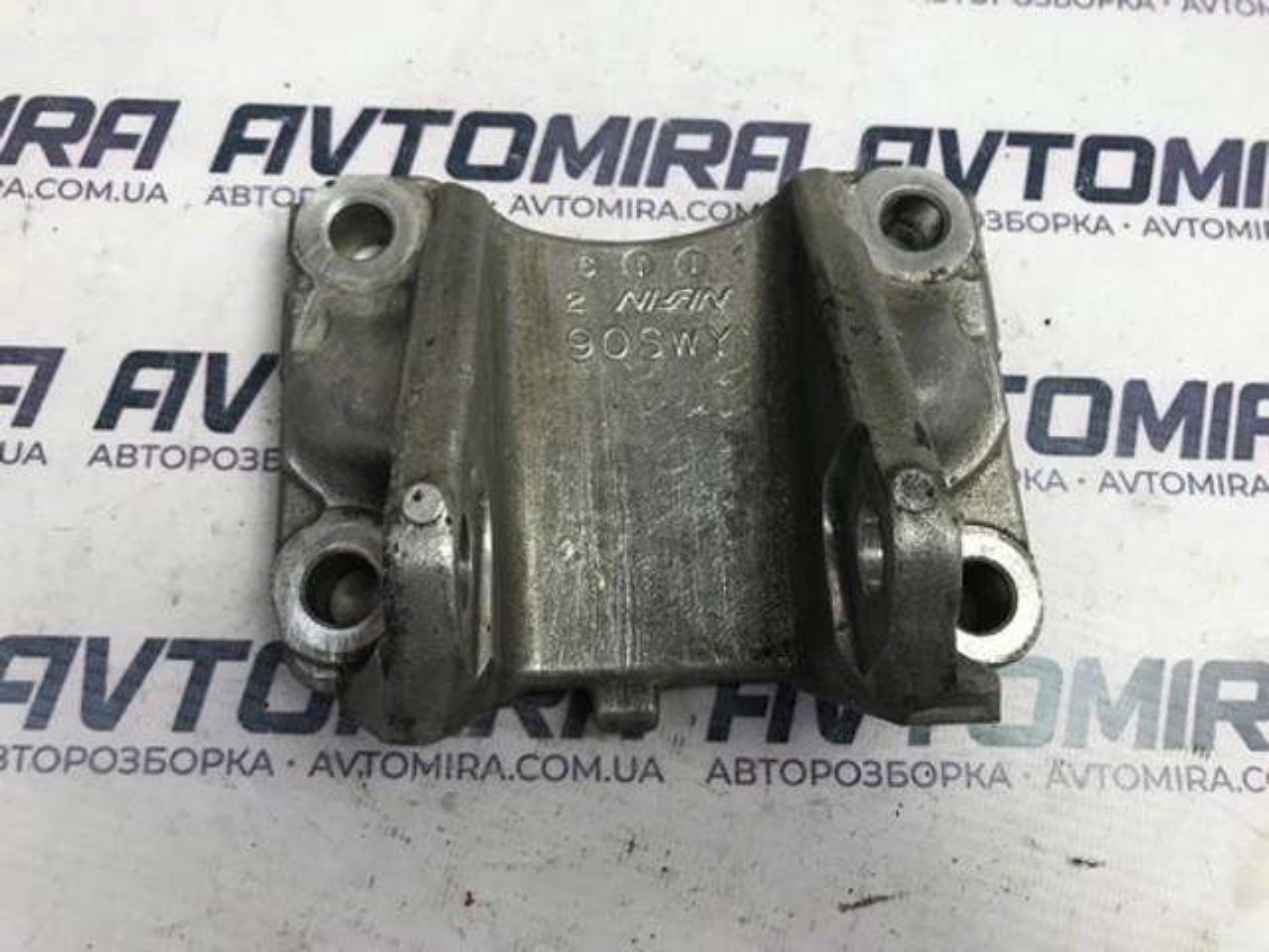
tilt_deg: -75.1
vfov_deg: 49.7
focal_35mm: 28
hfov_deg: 63.4
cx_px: 634
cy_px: 476
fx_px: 1026
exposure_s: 1/33
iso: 32
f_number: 1.8
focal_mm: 3.99
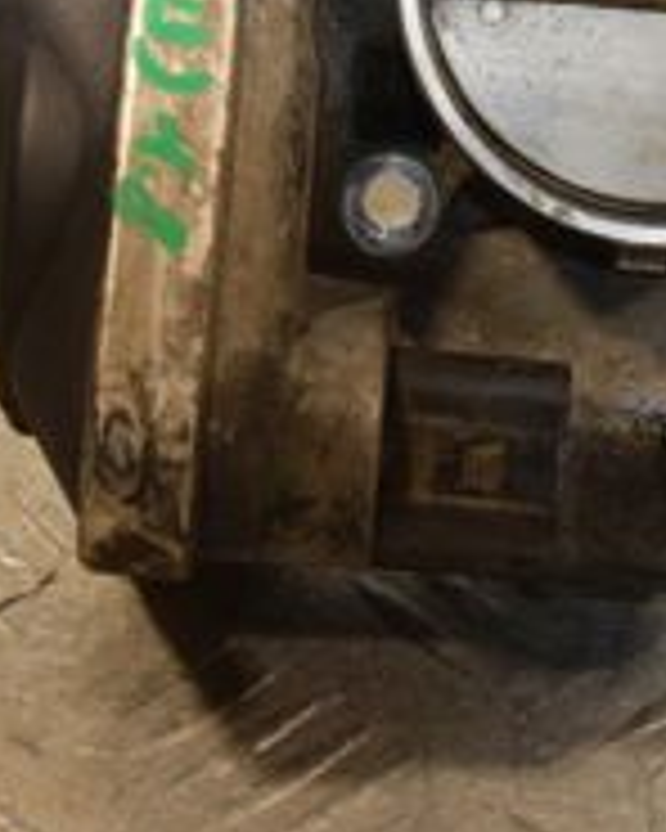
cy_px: 45
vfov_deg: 6.8
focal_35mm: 282
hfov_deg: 5.5
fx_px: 6948
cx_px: 526
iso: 1600
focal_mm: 58
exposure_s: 1/200
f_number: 6.3
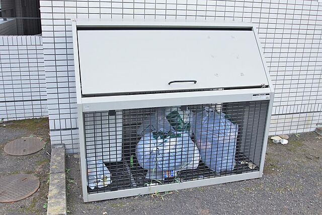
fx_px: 322
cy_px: 108
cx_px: 161
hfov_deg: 53.2
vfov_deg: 36.8
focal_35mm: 36
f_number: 6.3
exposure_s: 1/80
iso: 100
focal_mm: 24
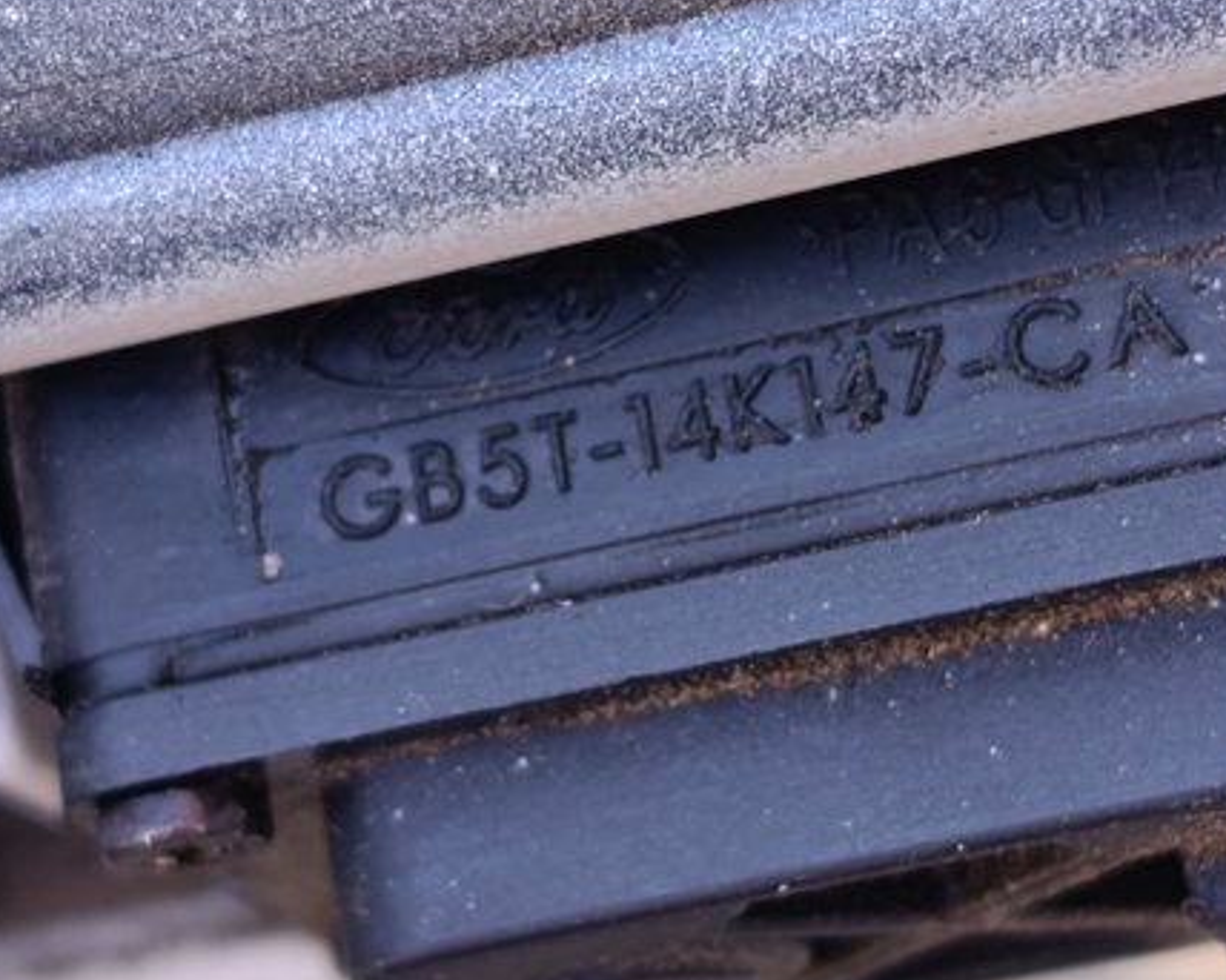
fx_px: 4860
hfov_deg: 14.4
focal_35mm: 134
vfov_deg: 11.5
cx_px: 663
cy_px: 415
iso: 320
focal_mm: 6.11
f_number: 1.7
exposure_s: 1/99.9
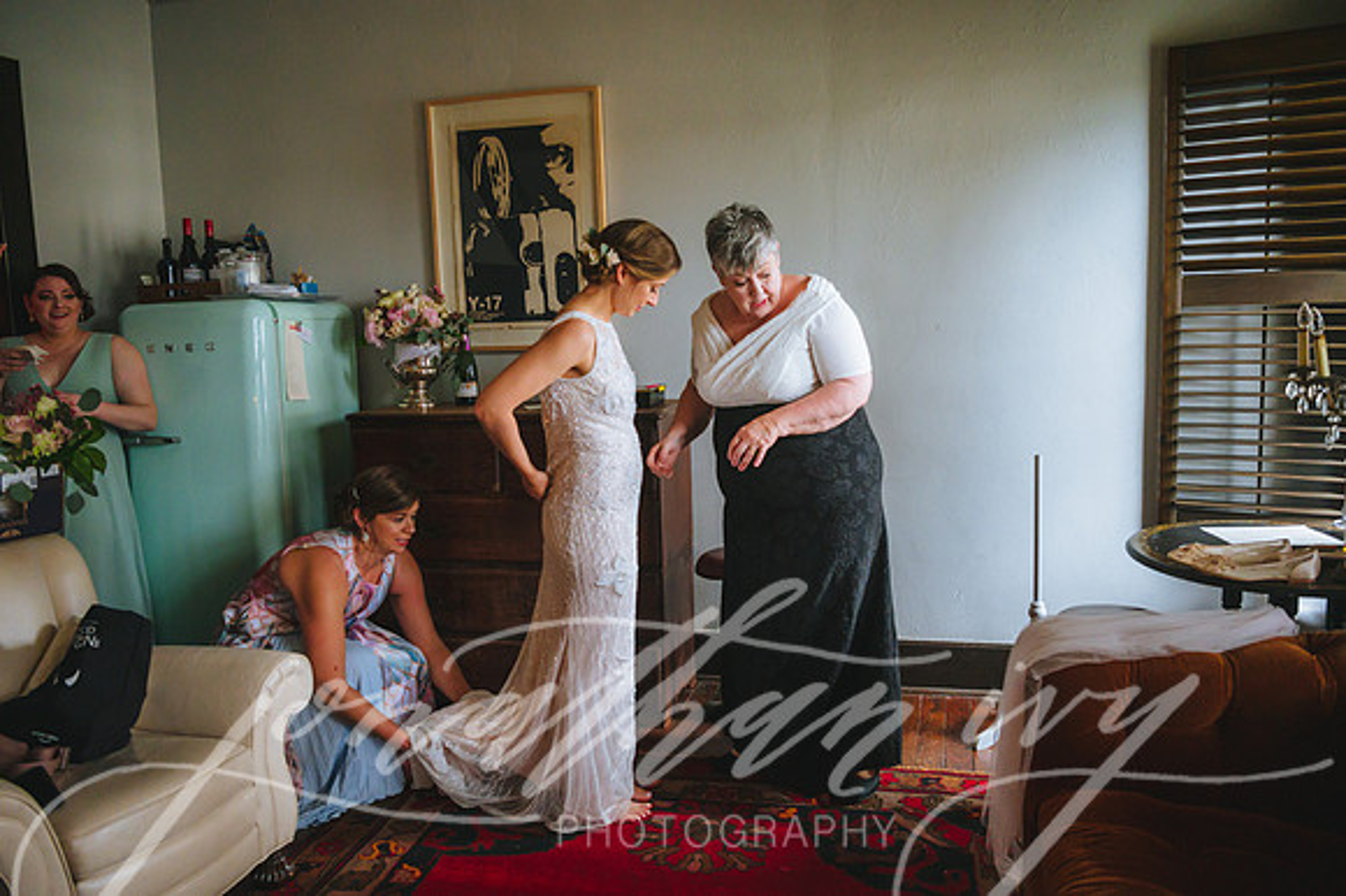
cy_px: 448
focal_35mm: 29
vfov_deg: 44.9
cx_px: 673
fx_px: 1084
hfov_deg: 63.7
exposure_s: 1/1250
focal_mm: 29
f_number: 2.8
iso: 6400
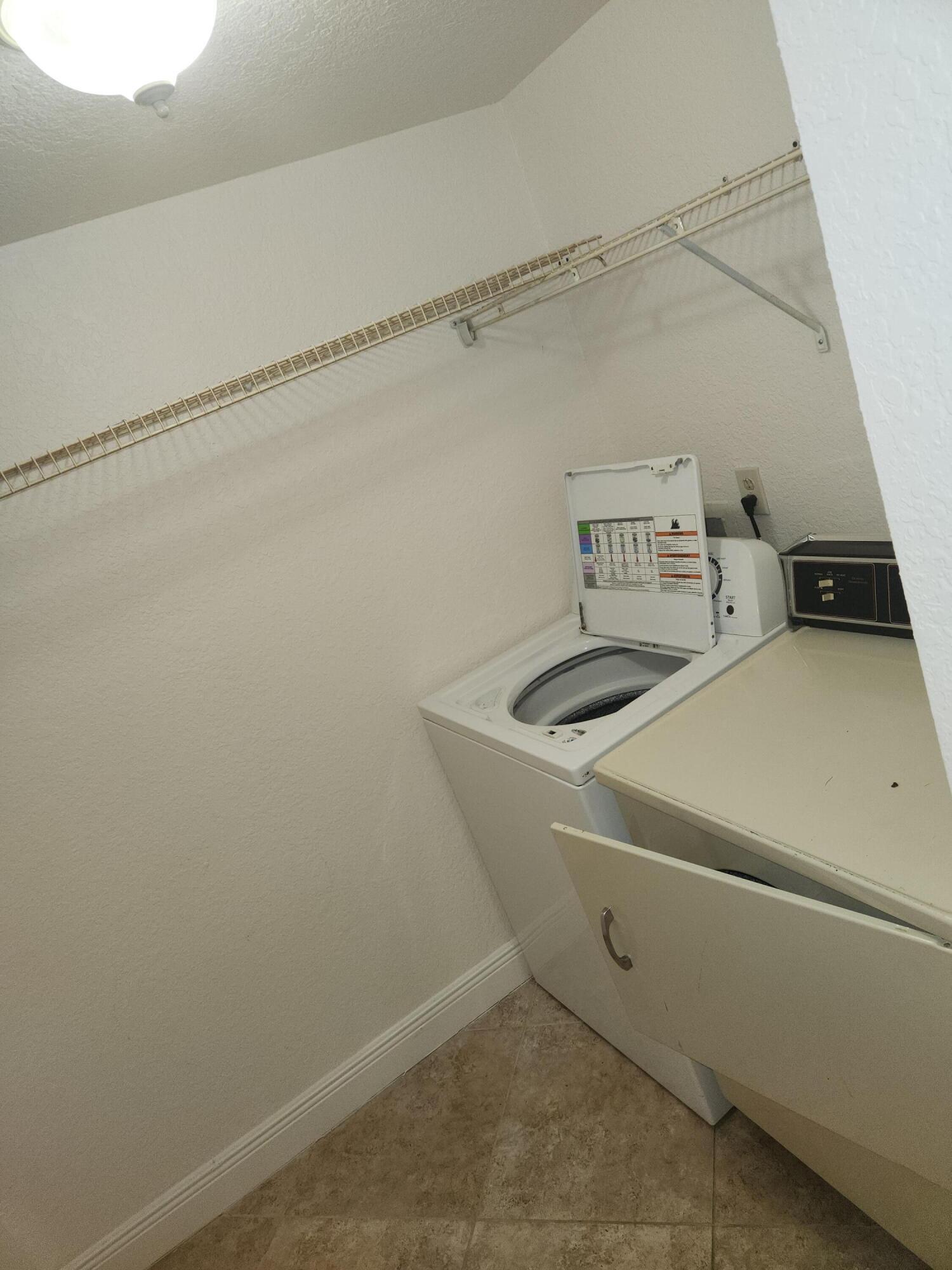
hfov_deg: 58.9
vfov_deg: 73.9
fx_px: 843
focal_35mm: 23
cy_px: 635
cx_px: 476
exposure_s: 1/60
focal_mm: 5.4
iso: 64
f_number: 1.8
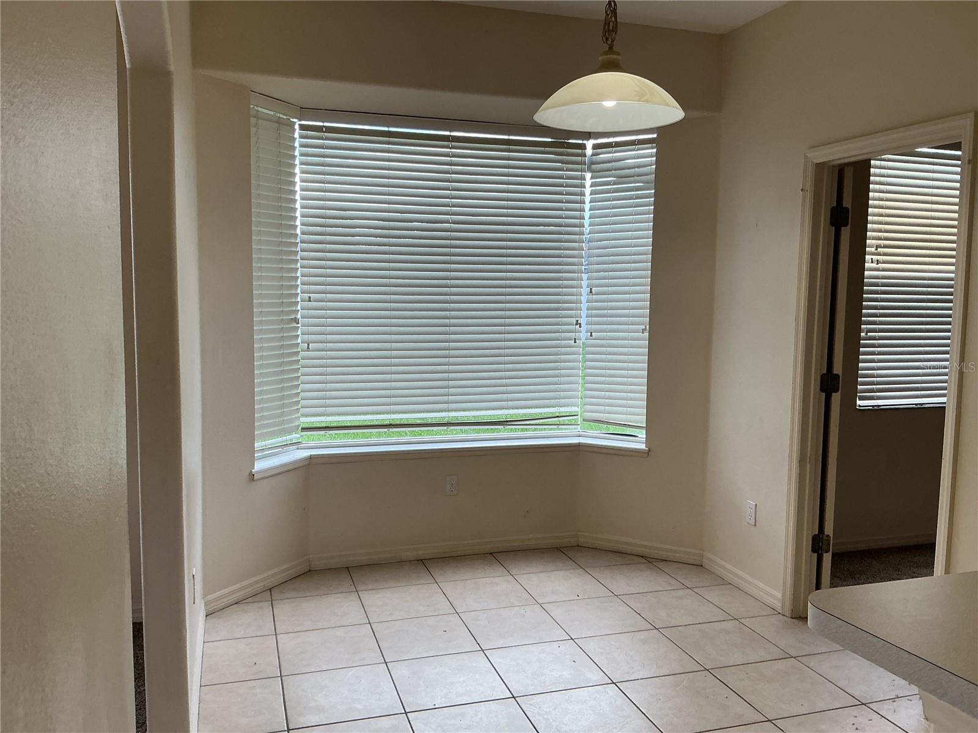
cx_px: 489
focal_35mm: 29
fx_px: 819
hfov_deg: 61.7
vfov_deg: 48.2
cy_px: 366
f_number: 1.8
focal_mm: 3
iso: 50
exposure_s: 1/120
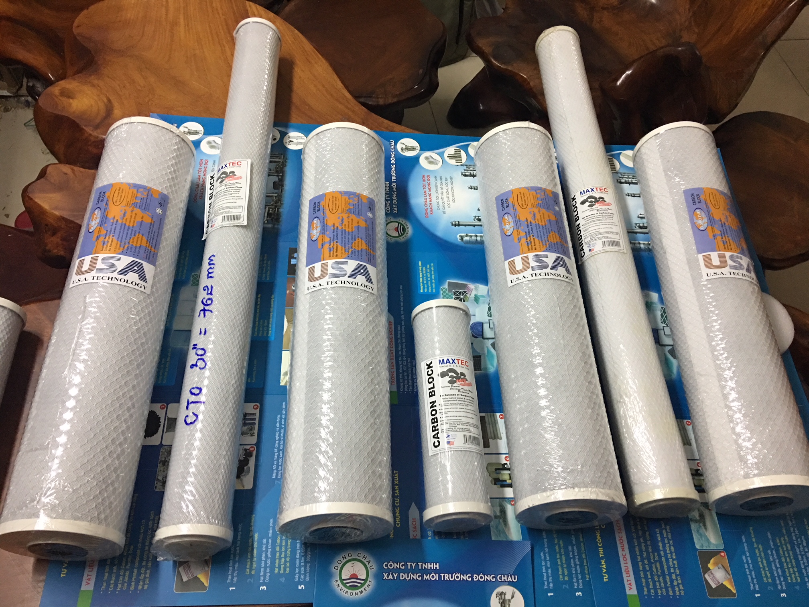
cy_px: 304
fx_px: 678
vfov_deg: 48.2
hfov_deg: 61.7
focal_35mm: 29
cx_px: 404
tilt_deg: -56.2
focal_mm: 4.15
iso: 80
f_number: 2.2
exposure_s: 1/10
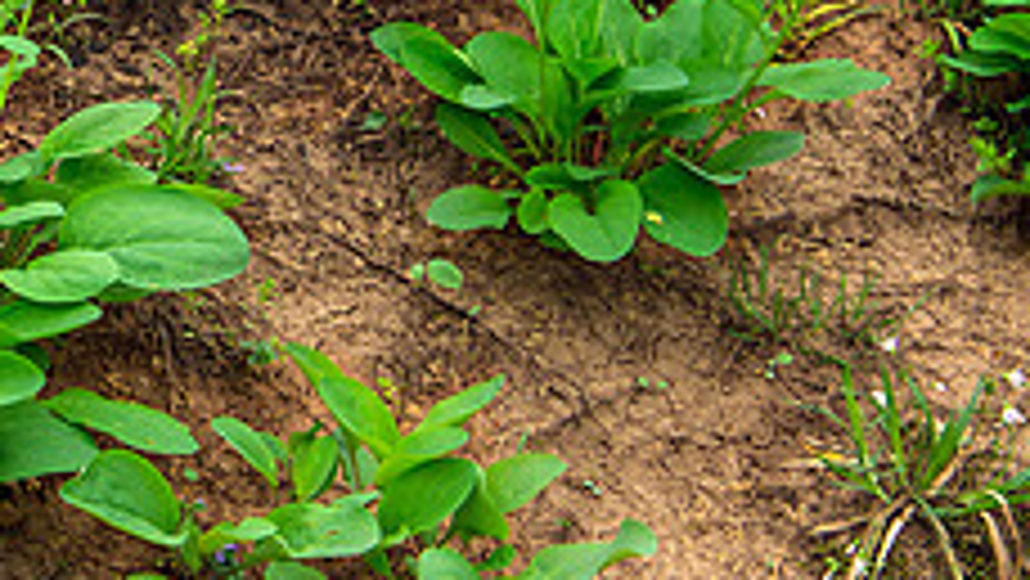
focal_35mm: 101
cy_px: -128
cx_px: -175
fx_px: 2759
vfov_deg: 11.7
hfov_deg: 20.0
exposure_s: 1/1.67
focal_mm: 38
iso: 100
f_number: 22
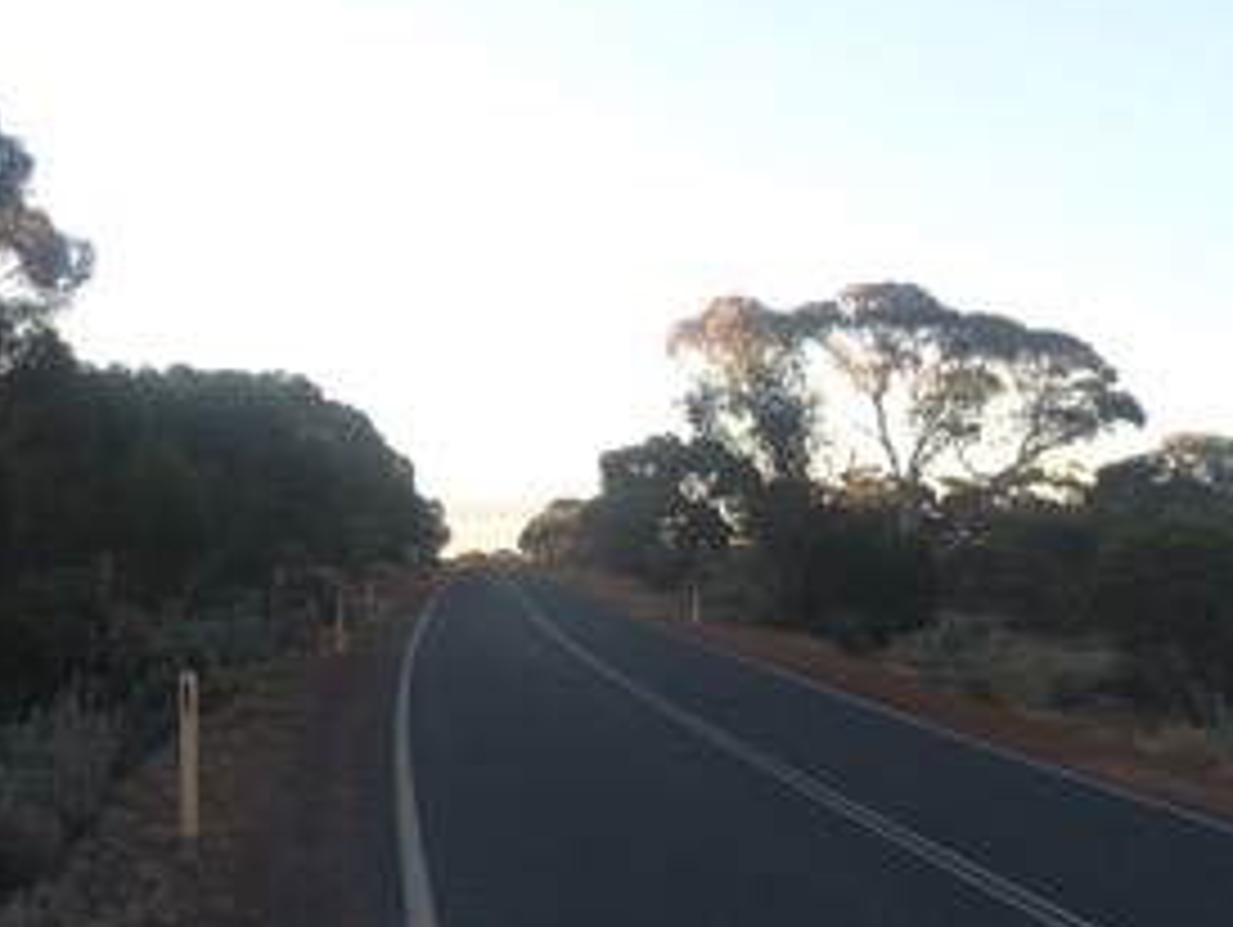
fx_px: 1961
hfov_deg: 34.4
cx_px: 360
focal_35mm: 55
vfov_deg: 26.6
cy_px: 418
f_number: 2.2
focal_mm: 4.15
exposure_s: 1/120
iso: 64
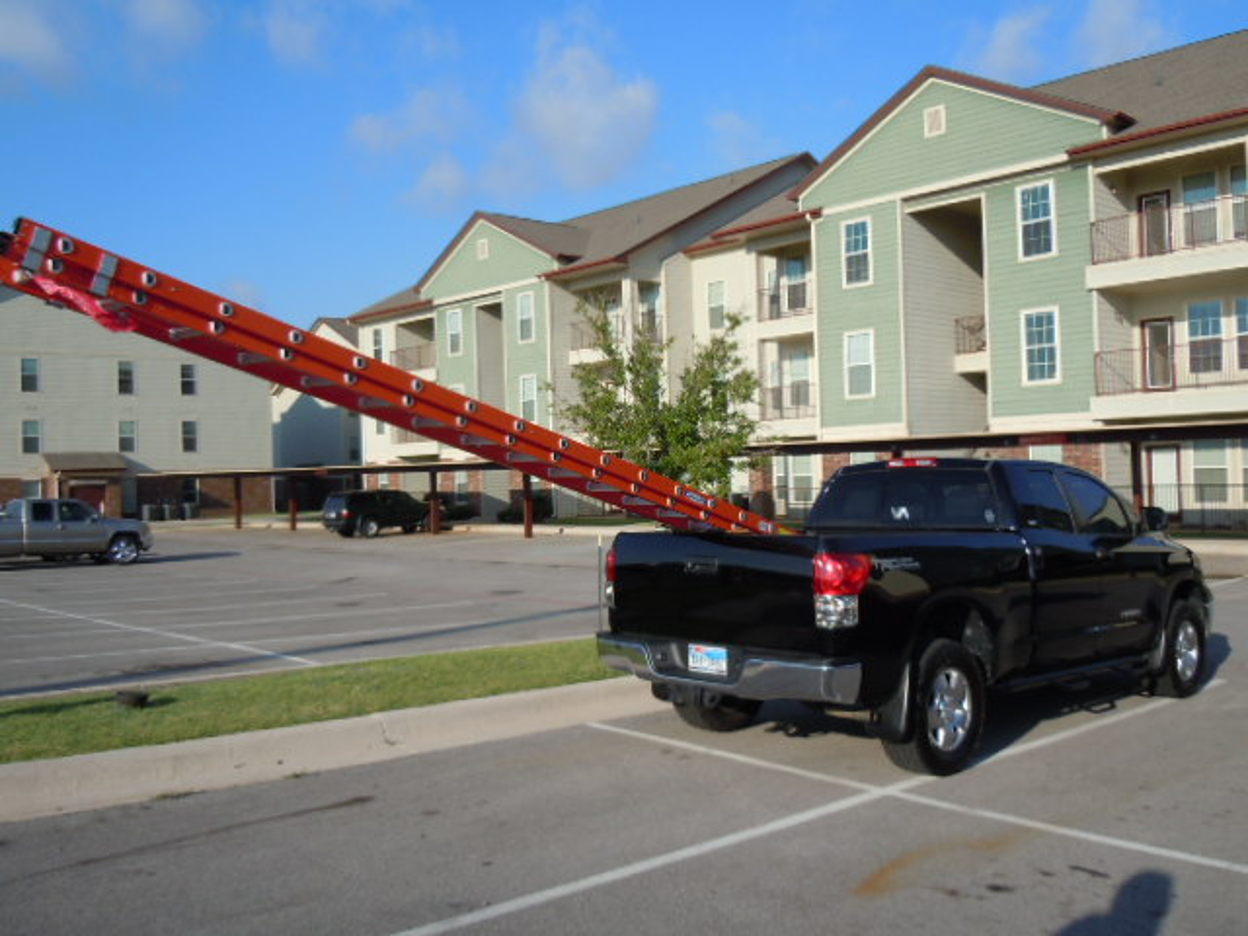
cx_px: 624
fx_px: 1082
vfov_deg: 46.8
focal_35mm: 30
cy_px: 468
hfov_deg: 60.0
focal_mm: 5.4
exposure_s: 1/250
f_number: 7
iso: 100
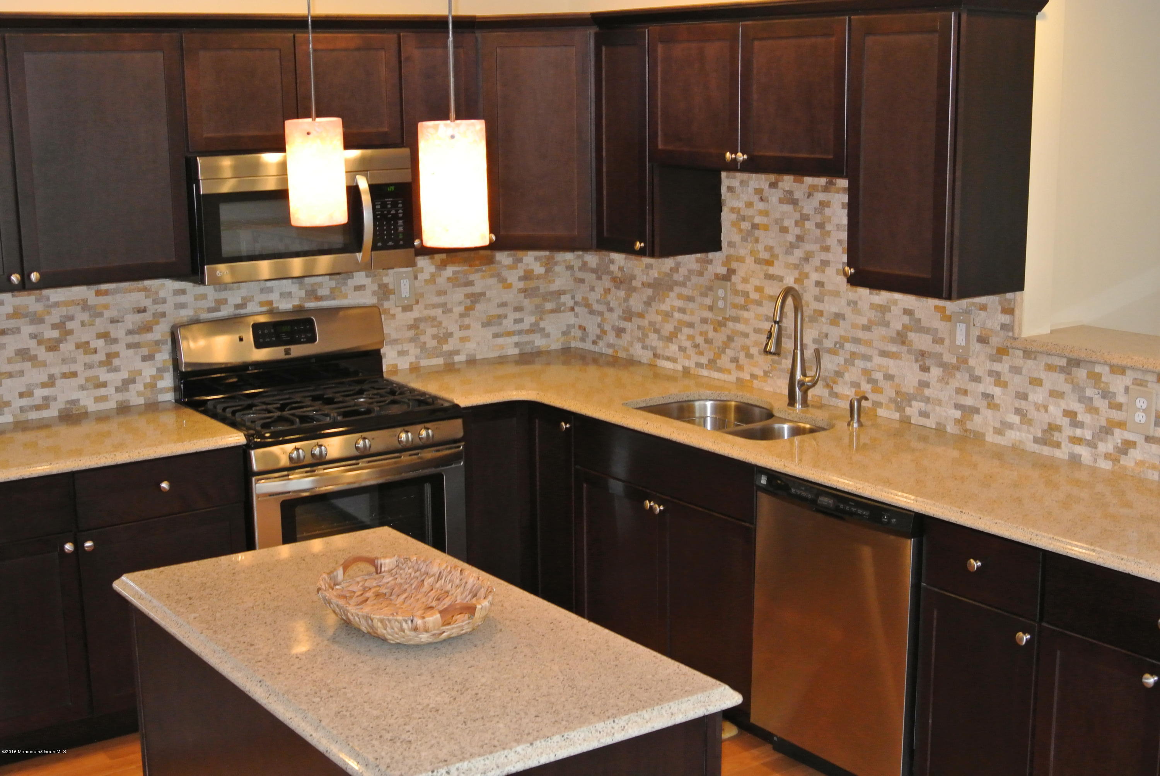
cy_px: 388
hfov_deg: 41.9
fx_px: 1516
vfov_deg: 28.7
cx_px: 580
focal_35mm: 47
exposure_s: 1/60
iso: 800
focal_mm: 17.7
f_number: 4.5
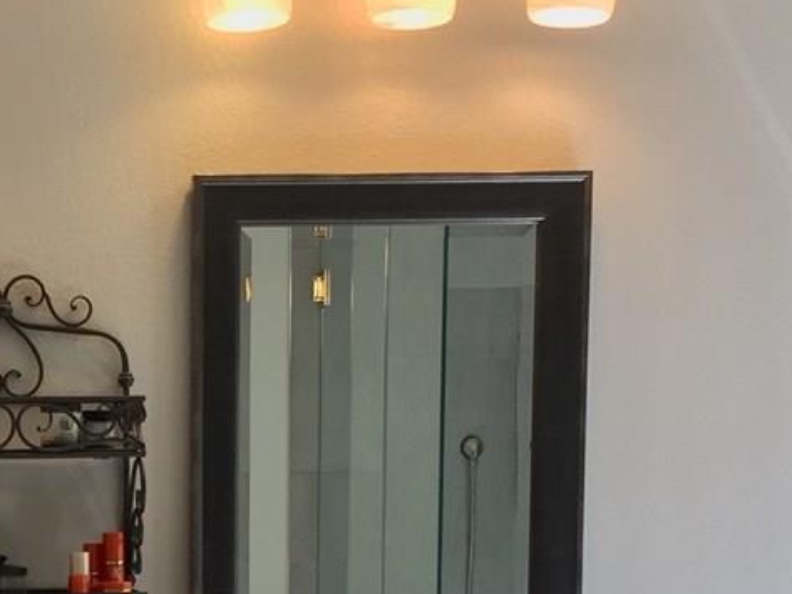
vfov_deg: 14.5
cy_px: 760
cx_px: -67
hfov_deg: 19.2
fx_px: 2243
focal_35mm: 98
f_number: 2.2
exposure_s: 1/60
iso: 40
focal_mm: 4.15
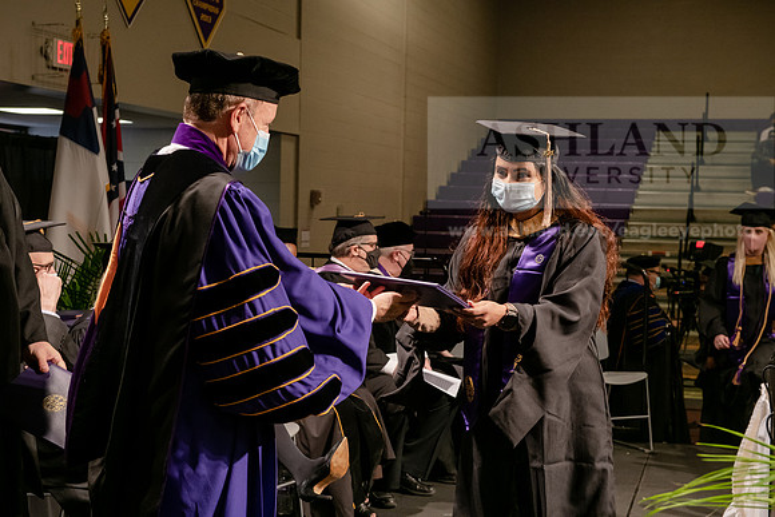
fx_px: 1292
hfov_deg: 33.4
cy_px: 258
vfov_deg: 22.6
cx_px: 388
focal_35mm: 60
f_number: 6.3
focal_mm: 60
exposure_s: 1/200
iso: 1600
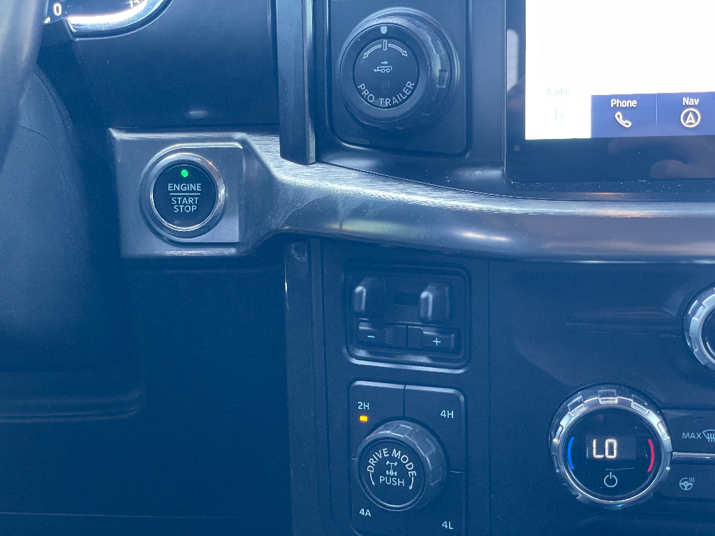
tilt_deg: -16.7
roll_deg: +3.1
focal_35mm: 52
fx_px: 1074
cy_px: 268
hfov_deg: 36.8
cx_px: 358
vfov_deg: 28.0
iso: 200
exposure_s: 1/45
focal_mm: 6
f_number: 2
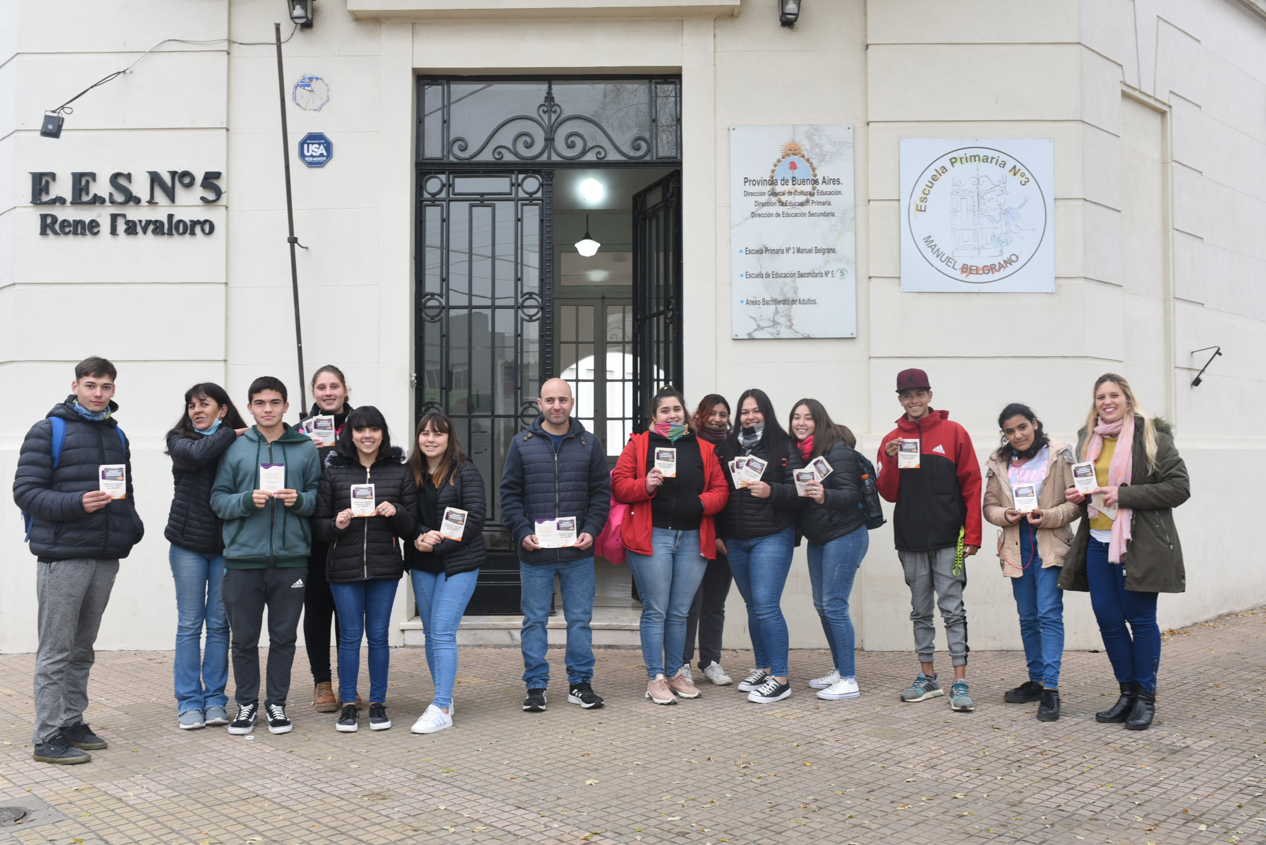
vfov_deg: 37.9
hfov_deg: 54.4
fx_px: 1231
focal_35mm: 35
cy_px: 422
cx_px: 633
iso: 400
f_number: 6.3
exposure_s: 1/160
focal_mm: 35
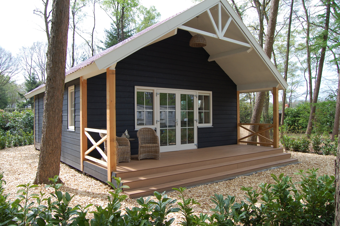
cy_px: 113
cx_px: 170
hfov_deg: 67.4
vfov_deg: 47.8
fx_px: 255
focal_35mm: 27
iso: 200
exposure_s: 1/160
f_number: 6.3
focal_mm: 18
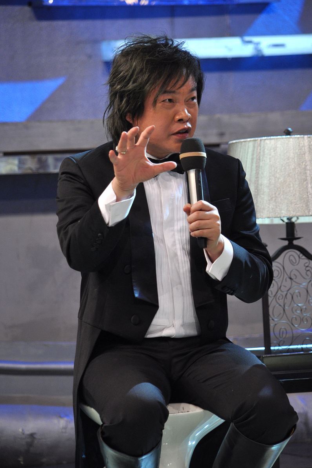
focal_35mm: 302
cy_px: 235
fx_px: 3926
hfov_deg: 4.6
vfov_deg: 6.8
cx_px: 156
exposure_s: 1/80
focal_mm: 200
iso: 640
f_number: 6.3
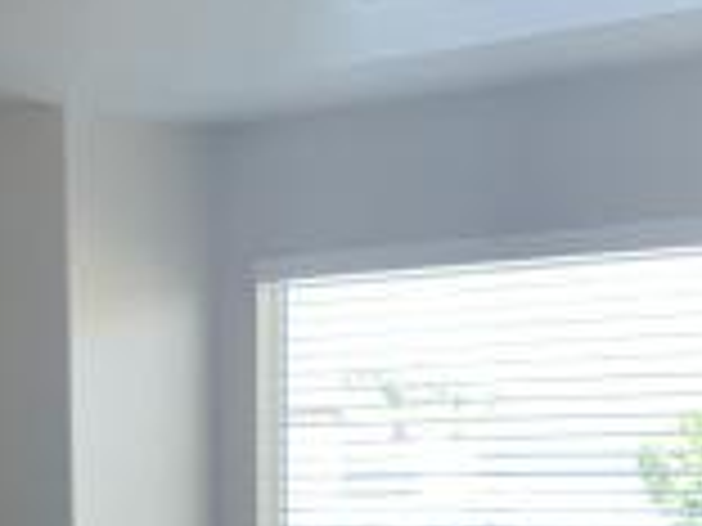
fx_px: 2170
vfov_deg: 13.1
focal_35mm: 107
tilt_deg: -8.5
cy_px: 769
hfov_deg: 17.9
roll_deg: +1.3
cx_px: -9
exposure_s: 1/120
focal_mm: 4.25
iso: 100
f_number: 1.8
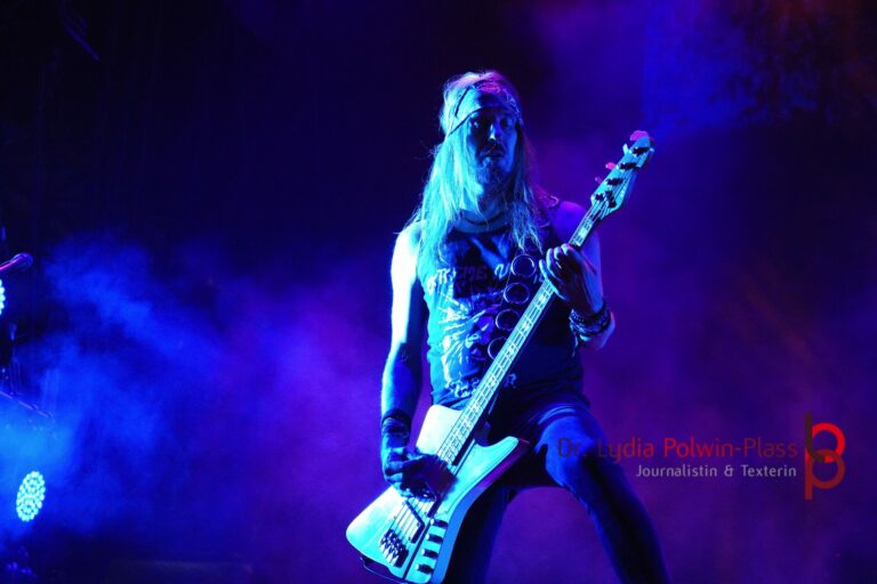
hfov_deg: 24.6
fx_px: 2010
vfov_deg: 16.6
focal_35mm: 82
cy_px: 292
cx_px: 438
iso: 6400
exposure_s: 1/160
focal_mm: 55
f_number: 4.5
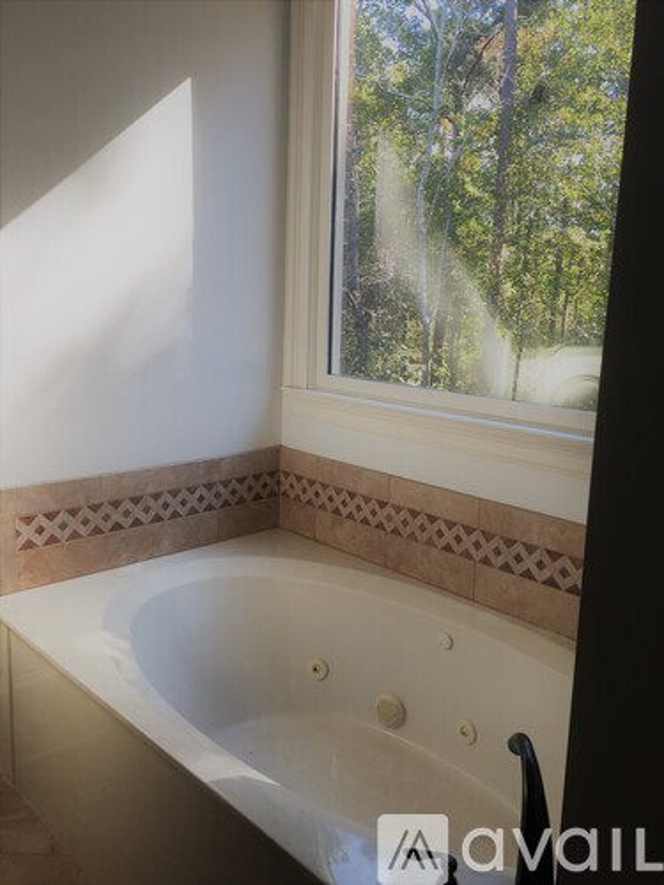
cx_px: 332
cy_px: 442
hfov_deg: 48.2
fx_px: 742
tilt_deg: -9.2
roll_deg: -1.5
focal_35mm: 29
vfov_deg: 61.7
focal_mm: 4.15
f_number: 2.2
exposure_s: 1/100
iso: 32
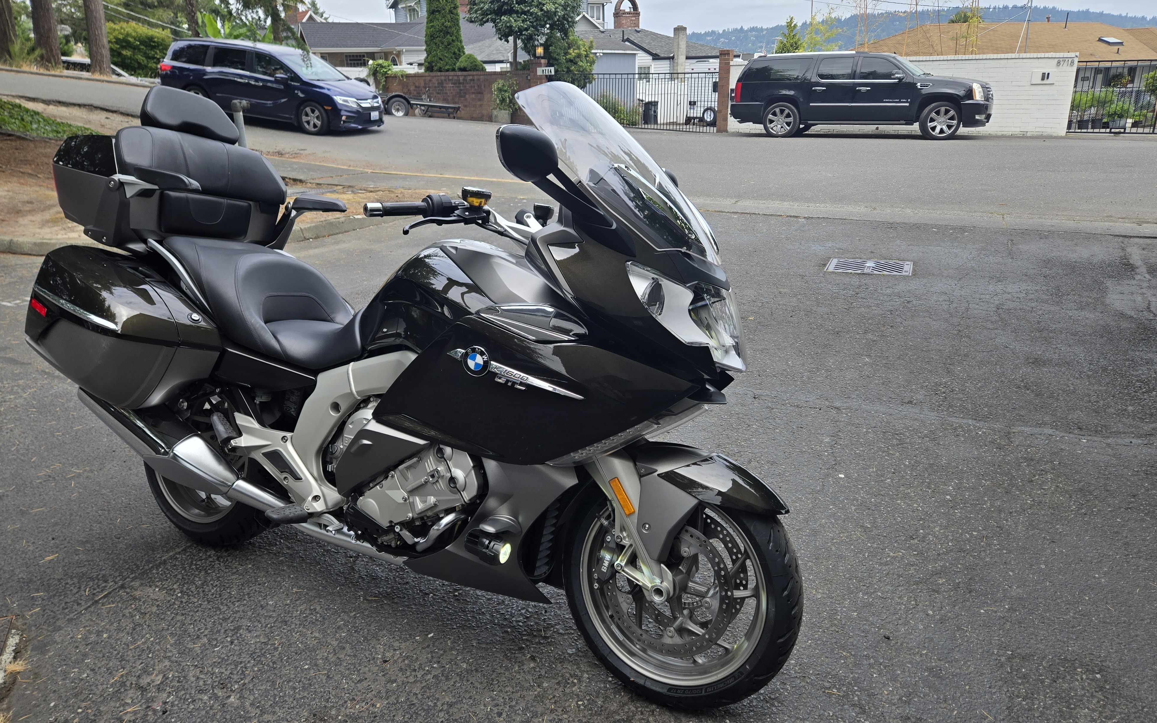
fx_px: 788
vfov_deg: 49.2
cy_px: 329
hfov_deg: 72.5
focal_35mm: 25
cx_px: 578
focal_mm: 5.4
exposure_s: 1/937
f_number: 1.8
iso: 25
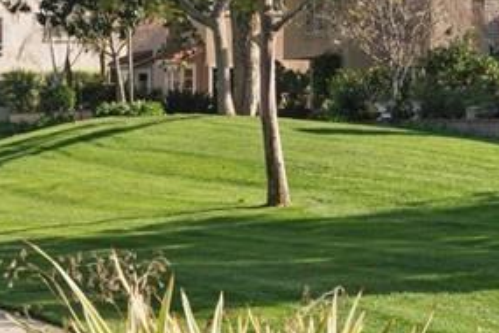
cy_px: 159
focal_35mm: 158
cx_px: -352
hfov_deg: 12.1
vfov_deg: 8.7
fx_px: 2190
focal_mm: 44
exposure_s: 1/200
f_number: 8
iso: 200
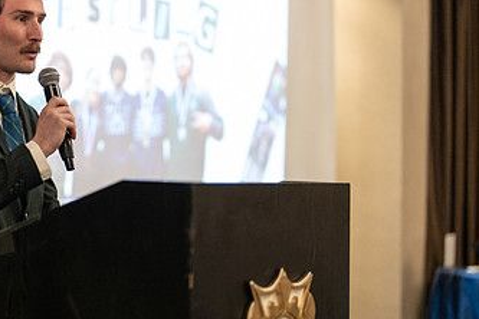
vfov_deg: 15.7
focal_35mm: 87
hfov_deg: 22.9
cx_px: 65
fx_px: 1157
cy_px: 93
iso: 2500
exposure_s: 1/320
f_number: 1.2
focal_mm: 50
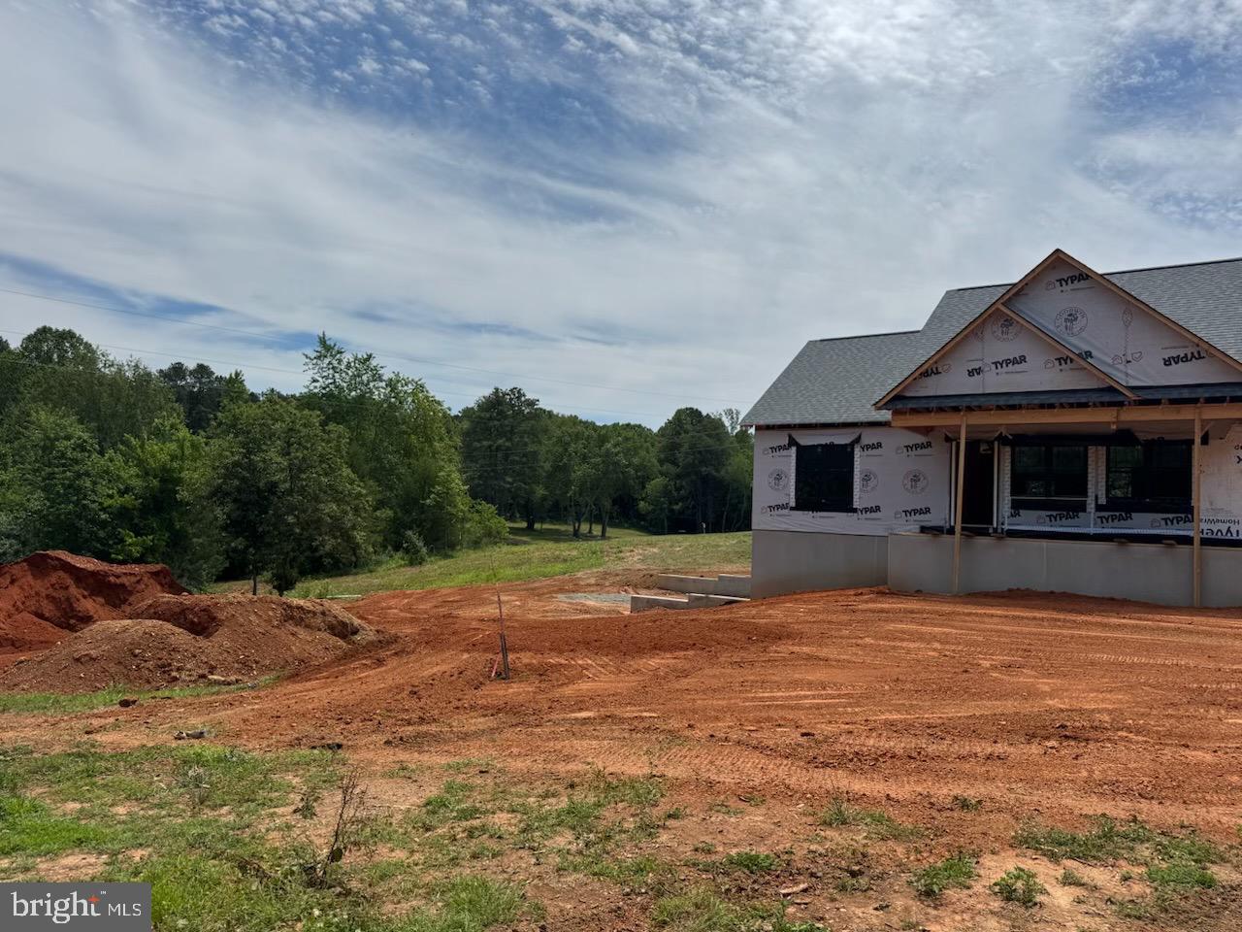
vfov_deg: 56.8
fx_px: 861
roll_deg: -2.1
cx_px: 621
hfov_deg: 71.6
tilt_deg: +2.6
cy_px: 466
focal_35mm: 24
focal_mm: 6.76
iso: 80
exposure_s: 1/9009
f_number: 1.78
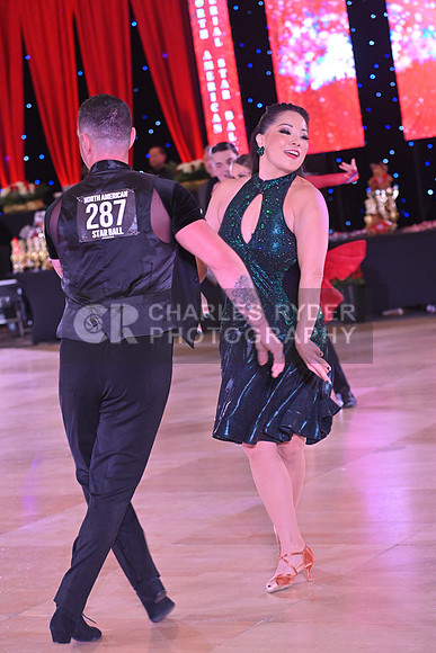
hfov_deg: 14.9
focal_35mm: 92
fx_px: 1670
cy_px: 326
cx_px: 218
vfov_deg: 22.1
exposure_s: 1/320
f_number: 5
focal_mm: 92
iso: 3200
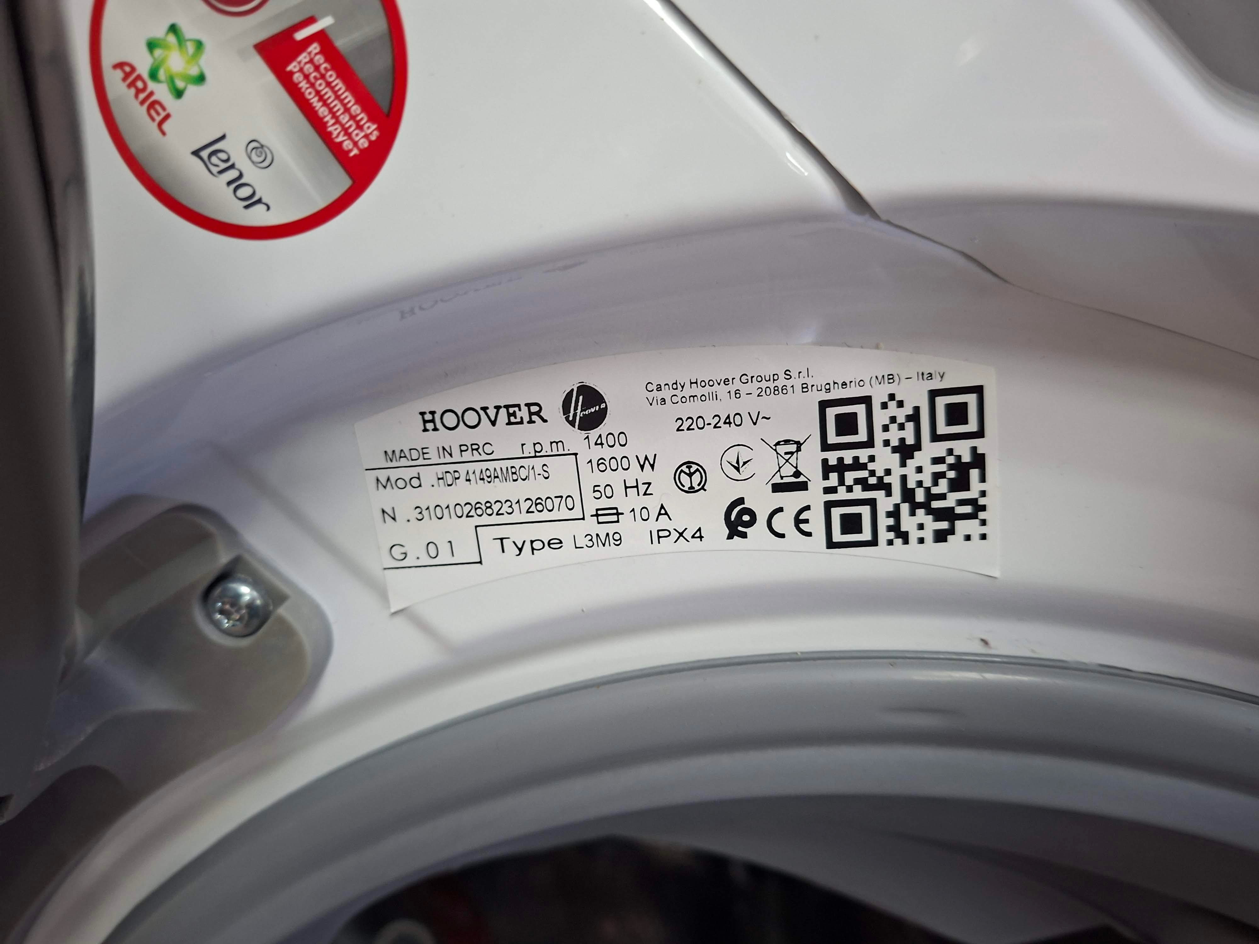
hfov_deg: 73.9
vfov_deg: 58.9
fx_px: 837
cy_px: 472
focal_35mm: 23
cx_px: 630
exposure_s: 1/33
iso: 320
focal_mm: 5.54
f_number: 1.8
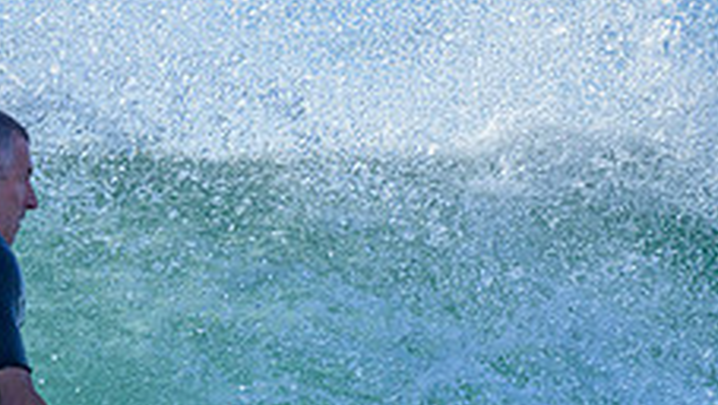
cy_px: 438
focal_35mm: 2139
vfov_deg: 0.6
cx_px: 57
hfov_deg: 1.0
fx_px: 40747
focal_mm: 800
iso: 1000
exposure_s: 1/2000
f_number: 6.3
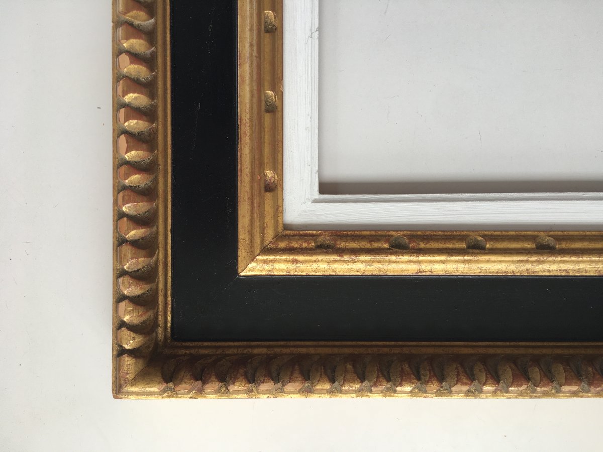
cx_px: 302
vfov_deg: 48.2
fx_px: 505
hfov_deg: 61.7
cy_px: 226
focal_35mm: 29
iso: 25
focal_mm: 4.15
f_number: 2.2
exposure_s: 1/120
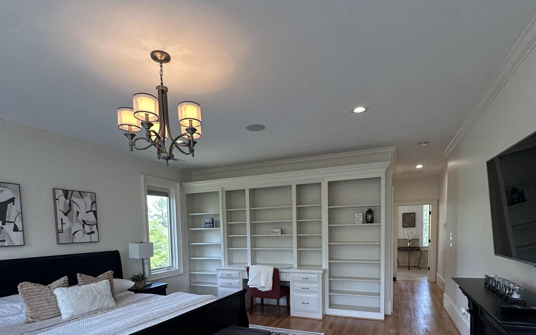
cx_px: 267
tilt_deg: -4.2
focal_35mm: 20
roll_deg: +0.4
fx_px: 292
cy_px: 252
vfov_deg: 56.6
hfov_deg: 85.1
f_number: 2.2
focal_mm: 2.22
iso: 125
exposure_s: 1/120
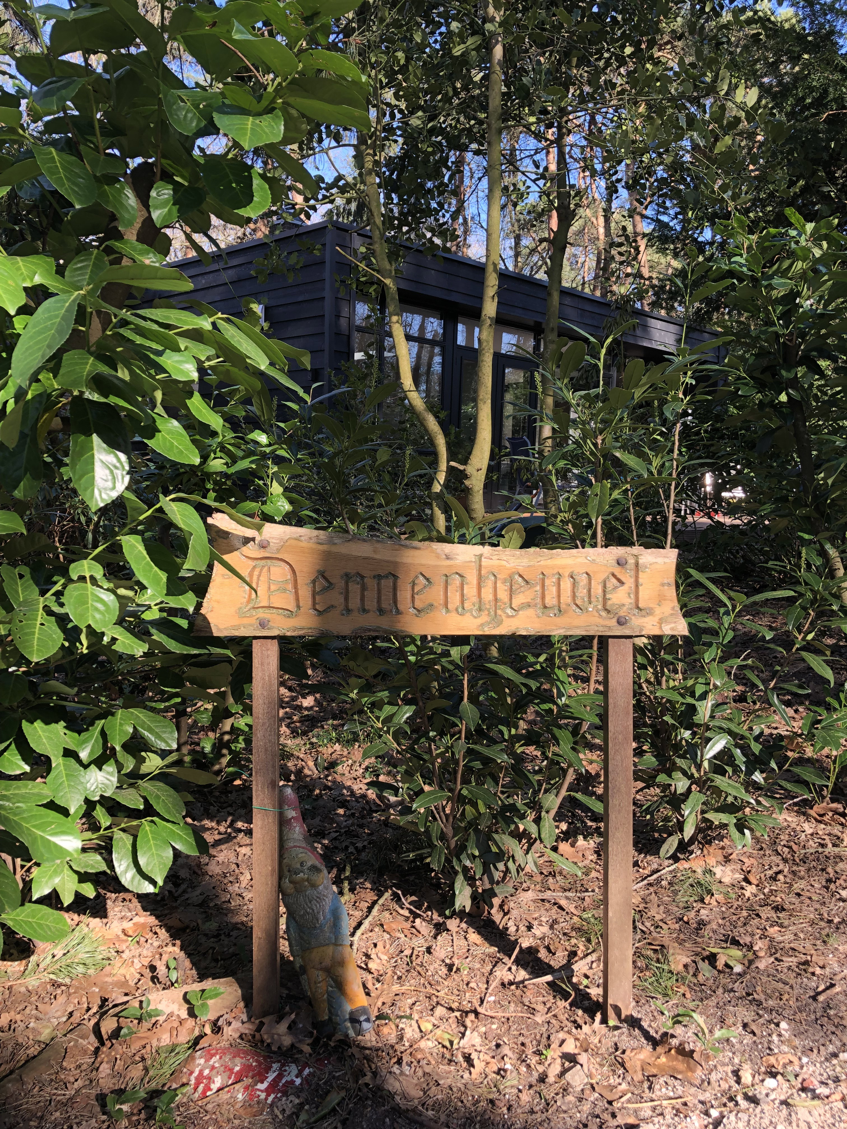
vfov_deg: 63.4
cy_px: 564
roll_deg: -2.6
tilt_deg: -3.9
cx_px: 424
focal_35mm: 28
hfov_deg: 49.7
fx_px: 913
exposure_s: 1/150
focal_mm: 4
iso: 20
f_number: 1.8
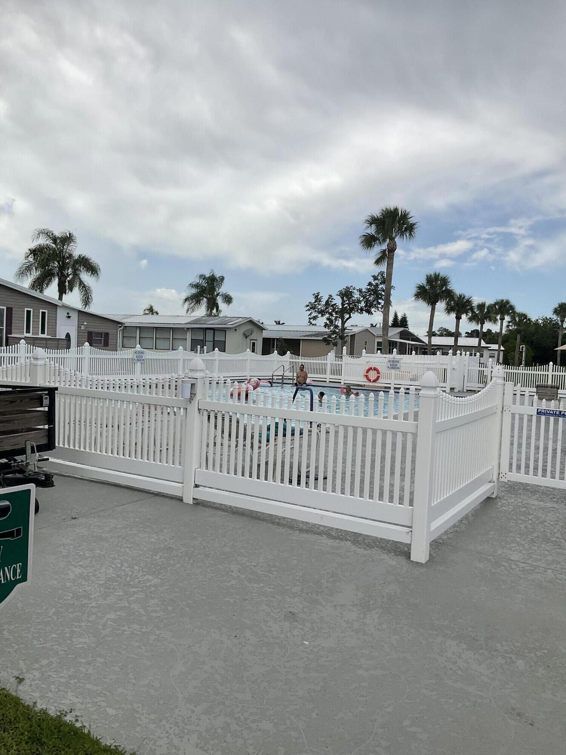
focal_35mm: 29
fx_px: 632
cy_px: 378
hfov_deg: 48.2
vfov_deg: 61.7
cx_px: 283
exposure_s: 1/2320
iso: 16
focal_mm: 3
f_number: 1.8
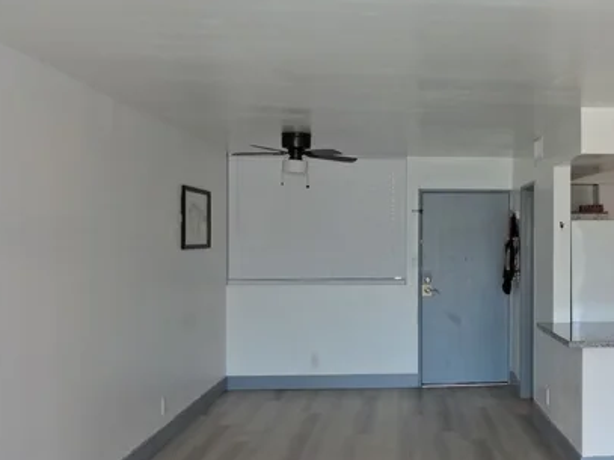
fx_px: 780
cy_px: 246
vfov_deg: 32.8
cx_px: 493
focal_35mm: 44
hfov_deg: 41.1
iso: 100
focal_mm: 4.3
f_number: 3.3
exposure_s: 1/50
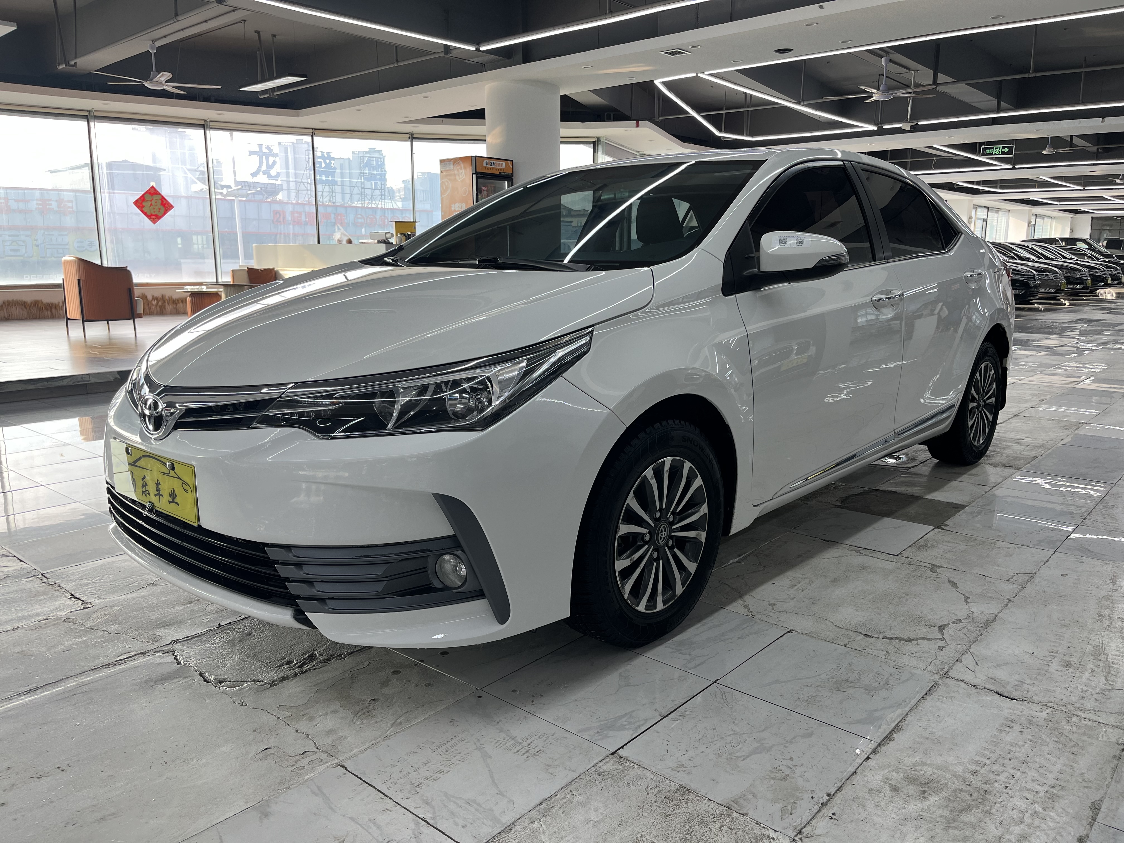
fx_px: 844
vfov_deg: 53.1
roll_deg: +0.1
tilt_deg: -10.8
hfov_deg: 67.3
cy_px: 422
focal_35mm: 26
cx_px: 562
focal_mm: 5.1
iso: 50
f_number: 1.6
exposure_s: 1/162
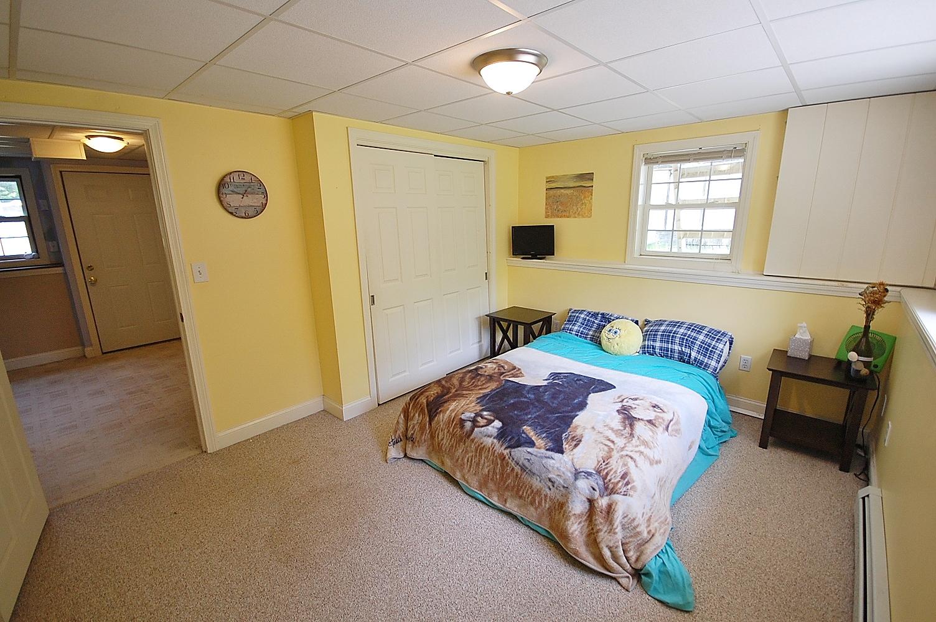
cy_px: 311
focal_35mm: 15
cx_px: 468
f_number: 4
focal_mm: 10
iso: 400
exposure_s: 1/60
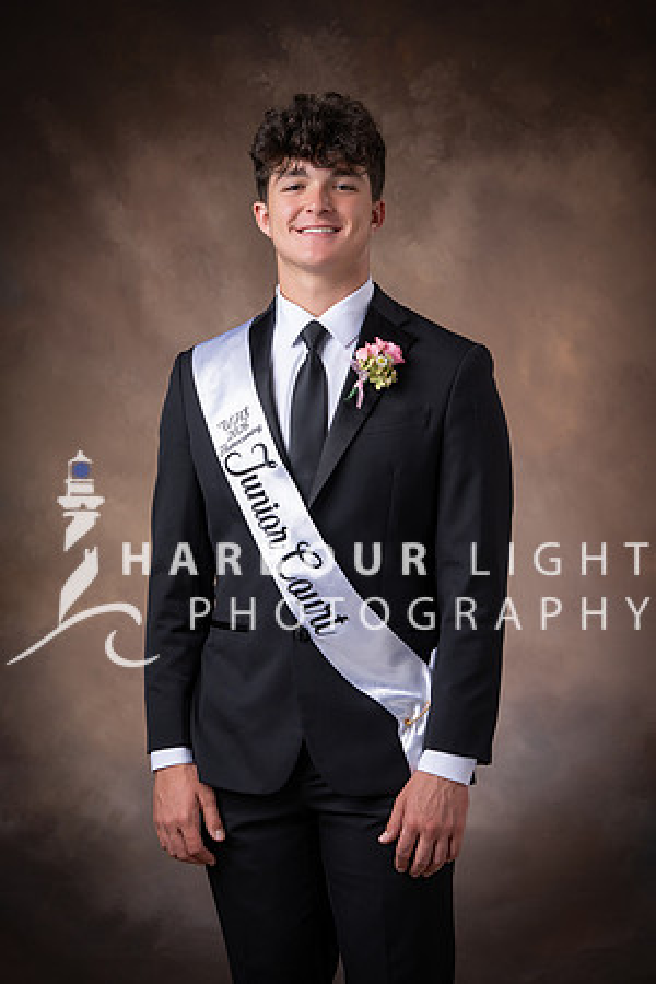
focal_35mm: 101
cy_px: 492
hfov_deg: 13.6
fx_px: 2760
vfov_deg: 20.2
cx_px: 328
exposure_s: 1/125
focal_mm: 101
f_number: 7.1
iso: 100
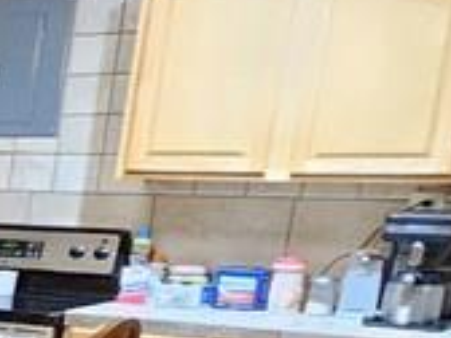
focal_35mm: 99
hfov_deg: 10.4
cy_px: 432
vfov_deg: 14.4
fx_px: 1290
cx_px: -1020
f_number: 2.2
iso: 640
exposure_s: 1/24
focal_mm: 2.2
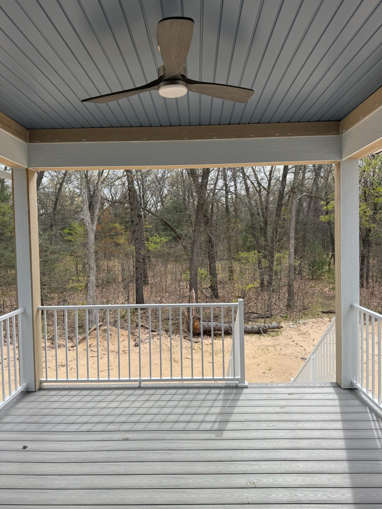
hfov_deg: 56.8
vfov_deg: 71.6
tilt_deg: -2.6
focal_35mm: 24
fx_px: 353
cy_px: 254
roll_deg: +1.0
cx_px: 191
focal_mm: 6.76
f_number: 1.78
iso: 80
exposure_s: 1/1285
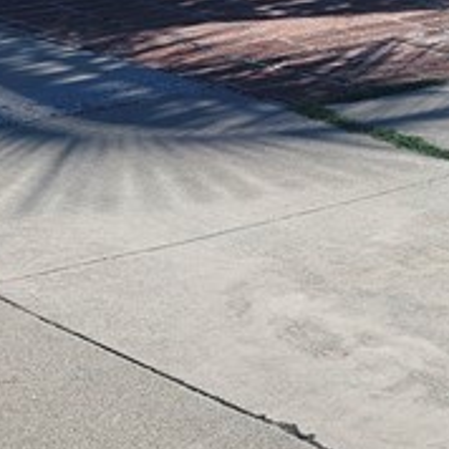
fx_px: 1717
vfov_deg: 14.1
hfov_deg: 12.0
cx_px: 1072
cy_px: -189
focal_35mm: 117
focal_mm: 5.54
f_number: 1.8
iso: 25
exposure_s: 1/1983
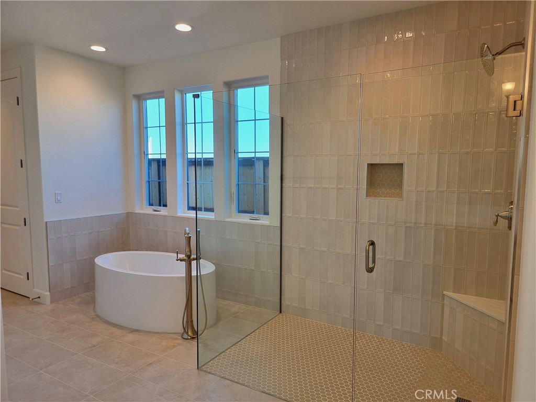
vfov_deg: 56.8
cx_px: 268
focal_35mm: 24
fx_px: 372
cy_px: 201
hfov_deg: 71.6
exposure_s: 1/120
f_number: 1.8
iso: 50
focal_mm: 6.7
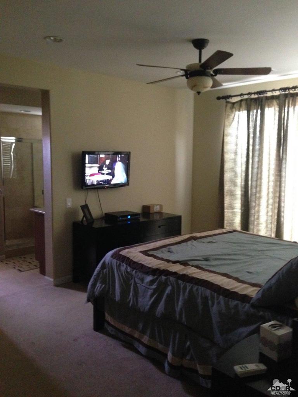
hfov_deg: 42.9
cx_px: 149
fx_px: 379
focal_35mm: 33
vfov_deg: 55.4
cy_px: 198
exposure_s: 1/15
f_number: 2.4
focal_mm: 4.12
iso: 640
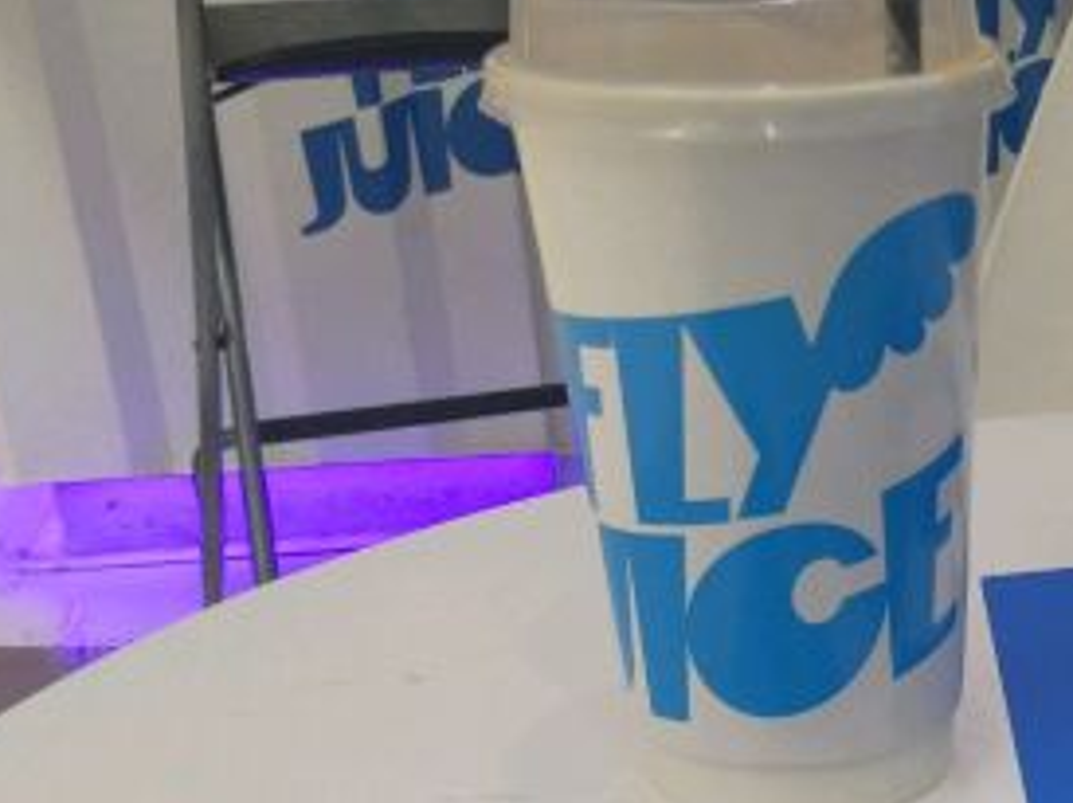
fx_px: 2137
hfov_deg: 26.2
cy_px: 836
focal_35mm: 69
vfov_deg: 20.5
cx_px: 1159
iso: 80
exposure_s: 1/50
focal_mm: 3.95
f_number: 2.2
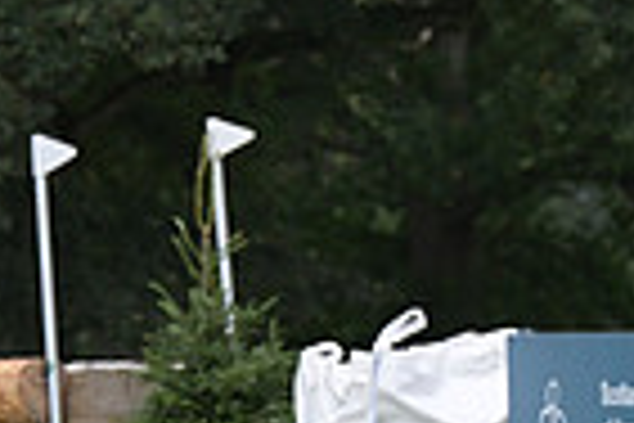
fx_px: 6023
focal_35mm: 342
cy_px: 106
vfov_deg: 4.0
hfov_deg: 5.9
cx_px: 1196
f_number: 3.5
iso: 2000
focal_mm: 83
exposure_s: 1/1250
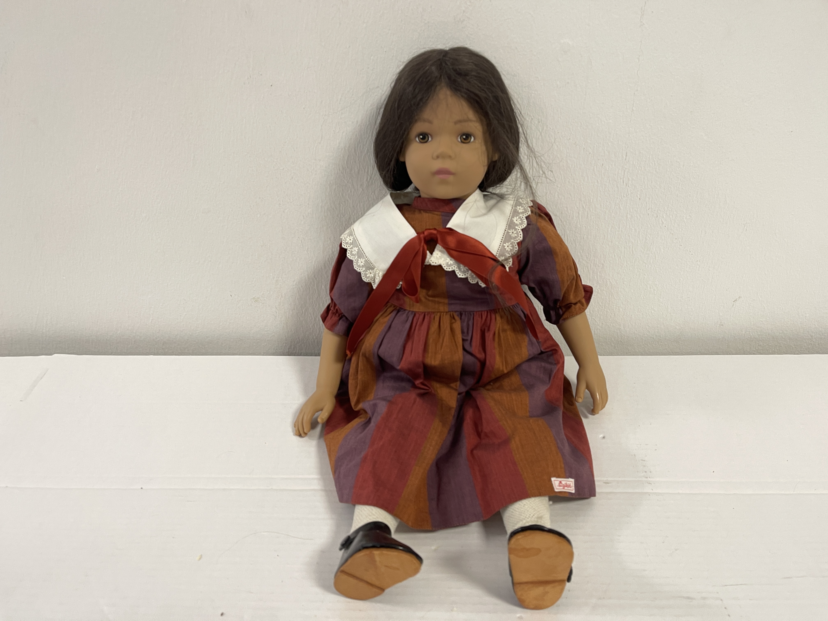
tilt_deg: -28.0
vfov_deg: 54.9
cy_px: 310
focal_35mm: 25
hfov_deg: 69.4
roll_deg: +1.4
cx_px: 414
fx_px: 598
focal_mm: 5.1
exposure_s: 1/50
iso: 100
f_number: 1.6
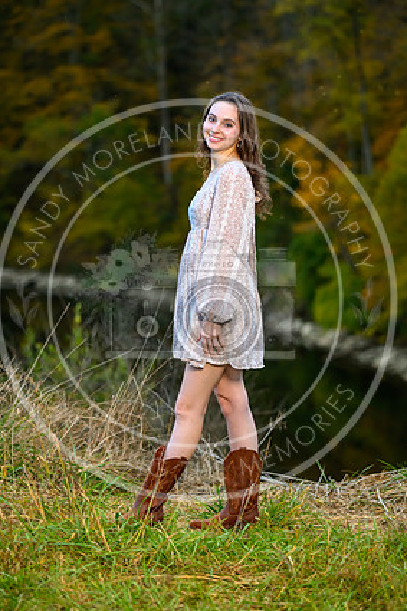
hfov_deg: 12.9
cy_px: 300
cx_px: 196
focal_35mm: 106
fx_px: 1799
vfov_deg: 19.3
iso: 1600
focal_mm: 100
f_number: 2.8
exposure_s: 1/160
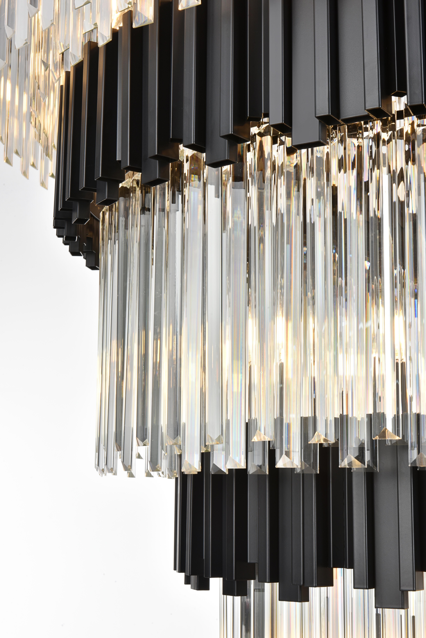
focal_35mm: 70
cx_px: 213
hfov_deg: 19.5
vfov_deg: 28.8
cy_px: 319
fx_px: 1241
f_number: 22
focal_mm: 70
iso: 160
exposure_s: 1/6
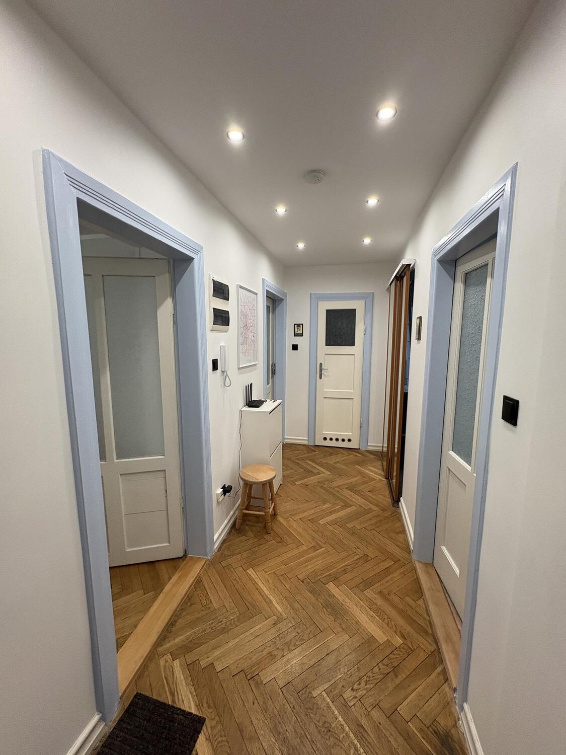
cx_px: 283
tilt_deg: -7.1
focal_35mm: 14
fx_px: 305
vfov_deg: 102.1
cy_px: 378
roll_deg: -0.4
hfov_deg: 85.7
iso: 200
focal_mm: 2.22
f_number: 2.2
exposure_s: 1/100
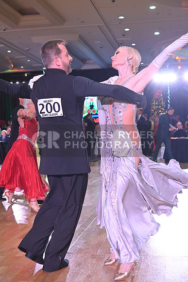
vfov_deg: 39.6
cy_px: 141
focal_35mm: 50
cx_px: 94
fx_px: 391
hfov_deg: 27.0
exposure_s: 1/400
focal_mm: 50
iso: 2500
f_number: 5
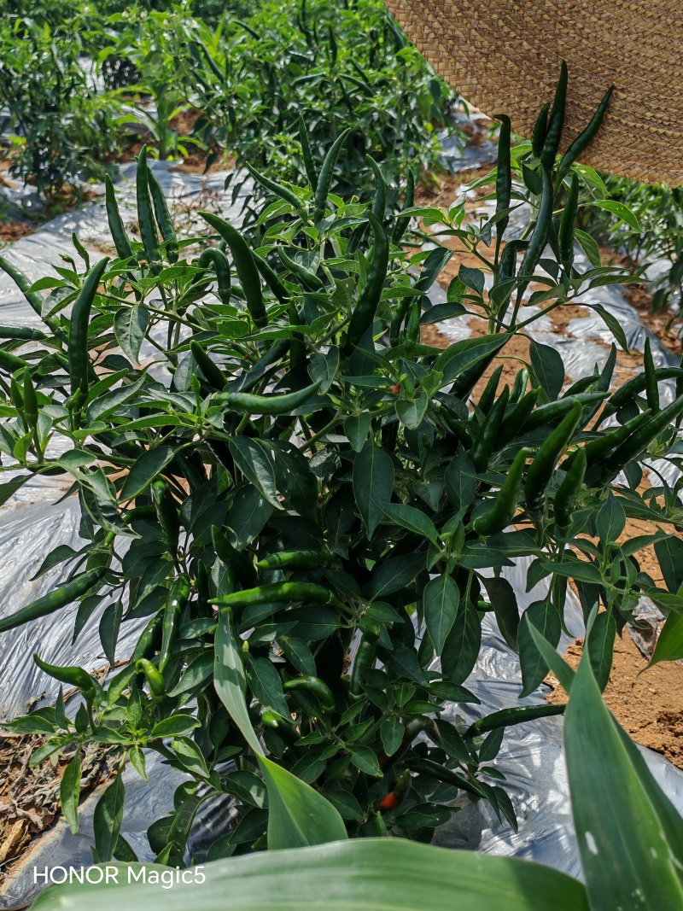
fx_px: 868
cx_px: 342
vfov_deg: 55.4
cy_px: 456
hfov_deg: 42.9
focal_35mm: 33
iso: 50
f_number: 1.9
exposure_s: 1/1400
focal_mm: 5.52
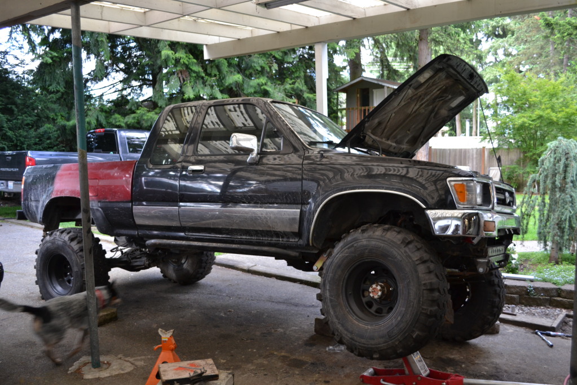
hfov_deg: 57.2
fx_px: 529
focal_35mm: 33
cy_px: 192
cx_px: 288
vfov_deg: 40.0
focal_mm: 22
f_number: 4
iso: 400
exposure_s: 1/60
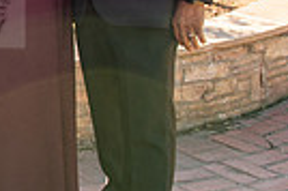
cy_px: -54
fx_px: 1167
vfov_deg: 9.2
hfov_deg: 12.6
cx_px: -259
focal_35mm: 146
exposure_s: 1/250
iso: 200
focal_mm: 29
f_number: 5.6
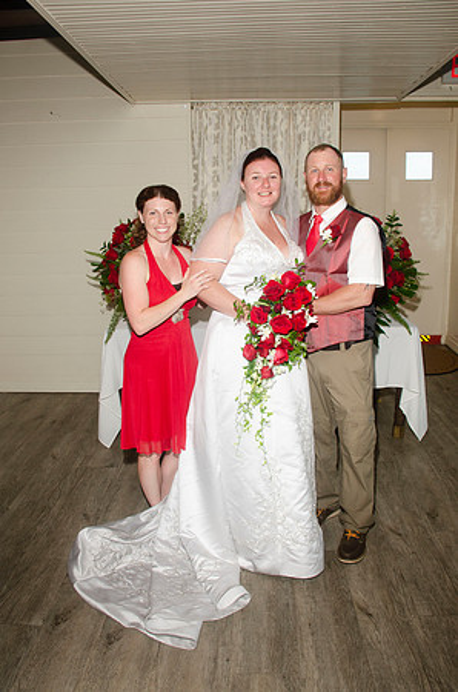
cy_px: 346
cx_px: 229
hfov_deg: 47.7
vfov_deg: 67.5
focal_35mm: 27
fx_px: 518
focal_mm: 18
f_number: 5.6
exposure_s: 1/250
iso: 400
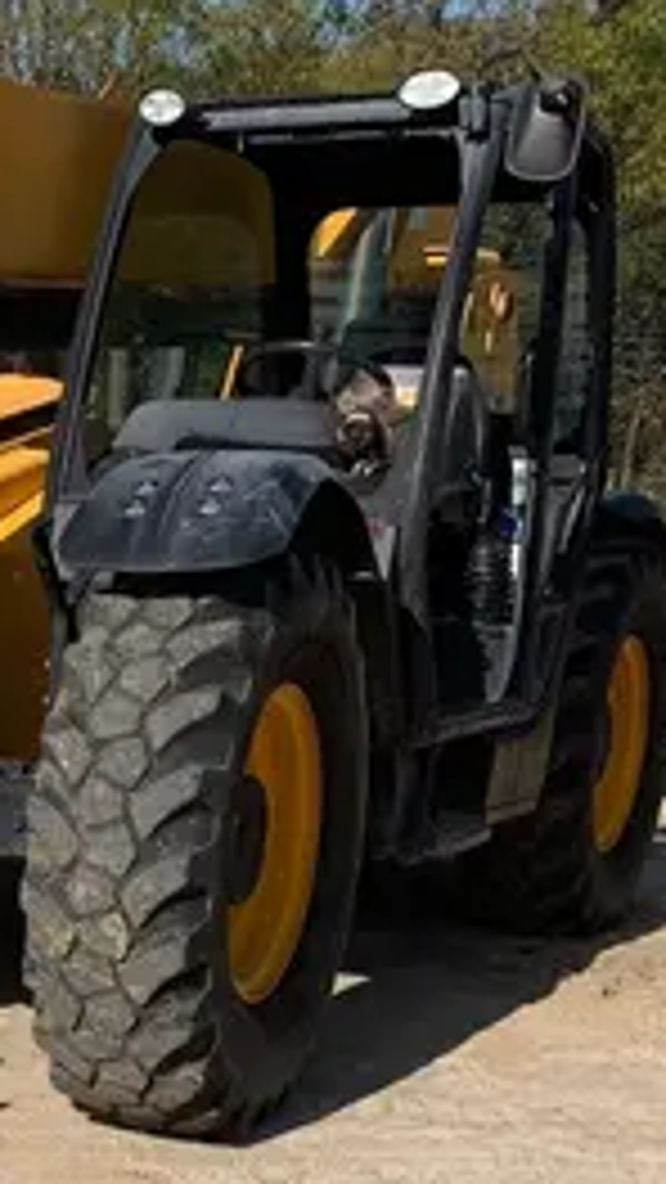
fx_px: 2479
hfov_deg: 14.0
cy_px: 853
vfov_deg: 26.6
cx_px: -423
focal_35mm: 79
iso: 25
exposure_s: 1/2611
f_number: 1.8
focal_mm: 4.25
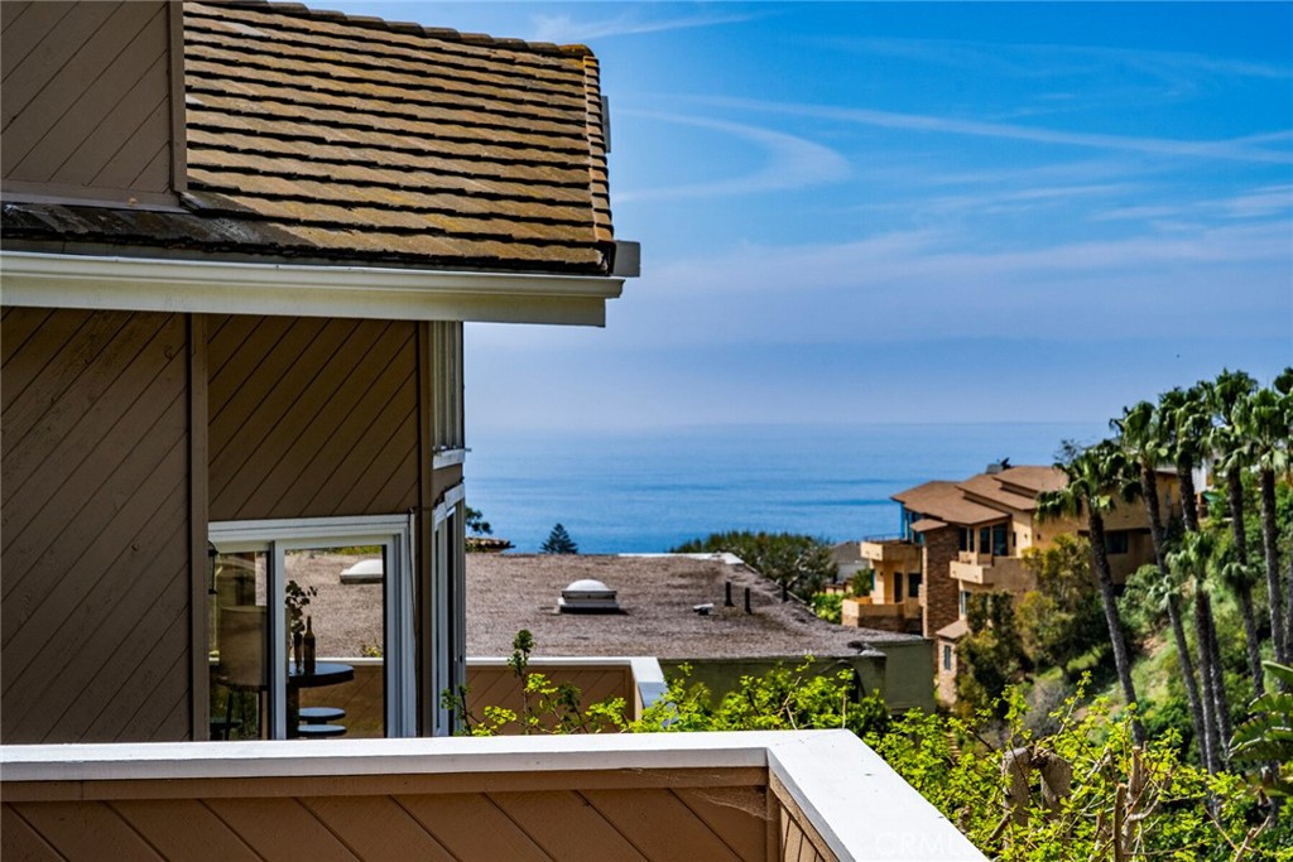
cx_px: 646
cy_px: 431
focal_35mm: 61
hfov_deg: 32.9
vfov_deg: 22.3
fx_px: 2191
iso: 640
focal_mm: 61
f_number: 10
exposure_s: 1/1250
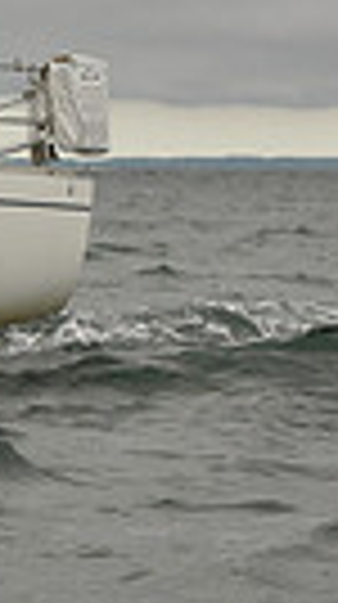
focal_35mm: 317
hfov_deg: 3.6
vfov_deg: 6.8
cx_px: -960
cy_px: -38
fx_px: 5070
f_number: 8
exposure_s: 1/800
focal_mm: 70
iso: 320
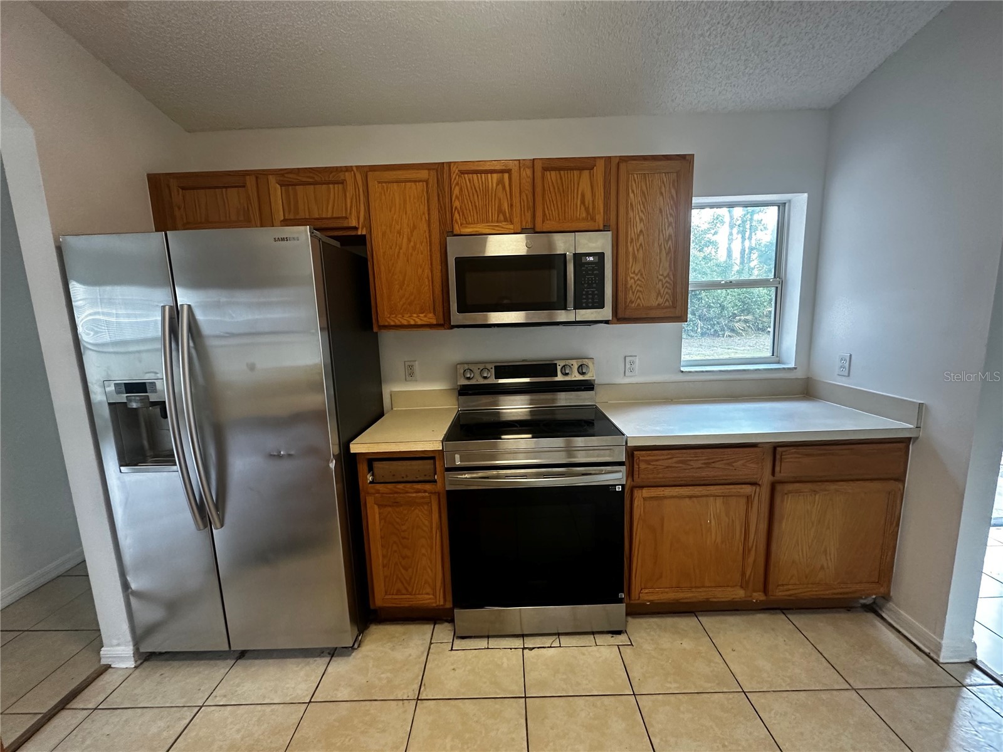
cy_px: 376
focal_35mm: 14
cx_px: 502
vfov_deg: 85.7
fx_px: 406
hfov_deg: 102.1
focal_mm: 2.22
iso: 320
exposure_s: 1/75
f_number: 2.2
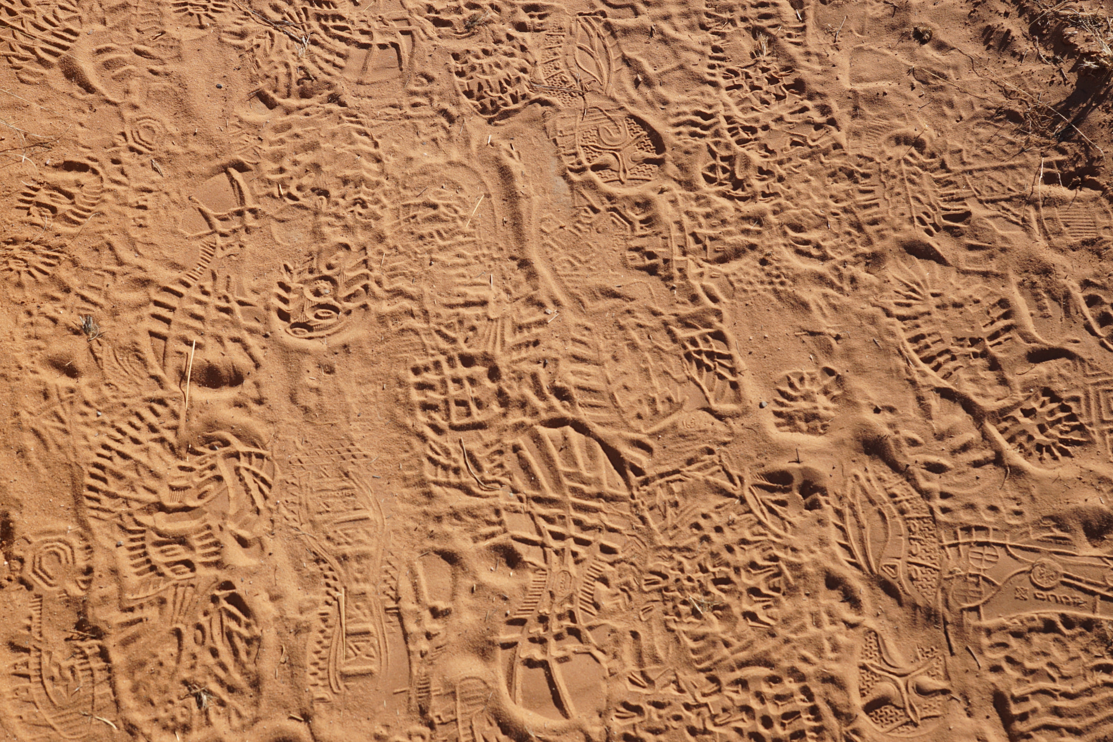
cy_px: 371
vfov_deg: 25.7
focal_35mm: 52
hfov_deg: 37.9
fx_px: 1623
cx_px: 556
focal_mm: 35
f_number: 8
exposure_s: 1/400
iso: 200
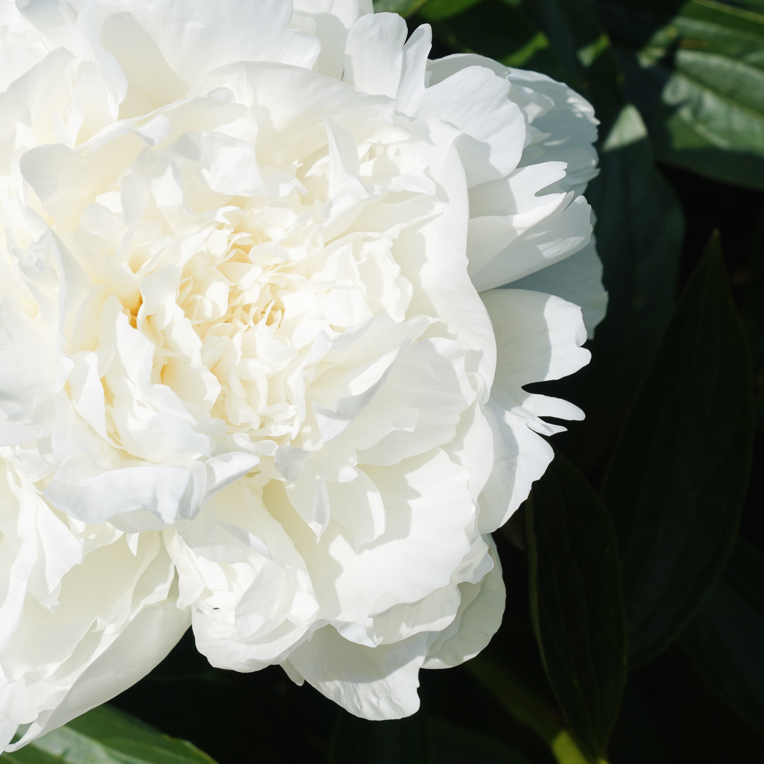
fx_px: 3468
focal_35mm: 139
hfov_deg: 12.5
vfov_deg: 12.6
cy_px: 275
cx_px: 170
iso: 100
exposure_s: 1/800
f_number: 8
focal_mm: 53
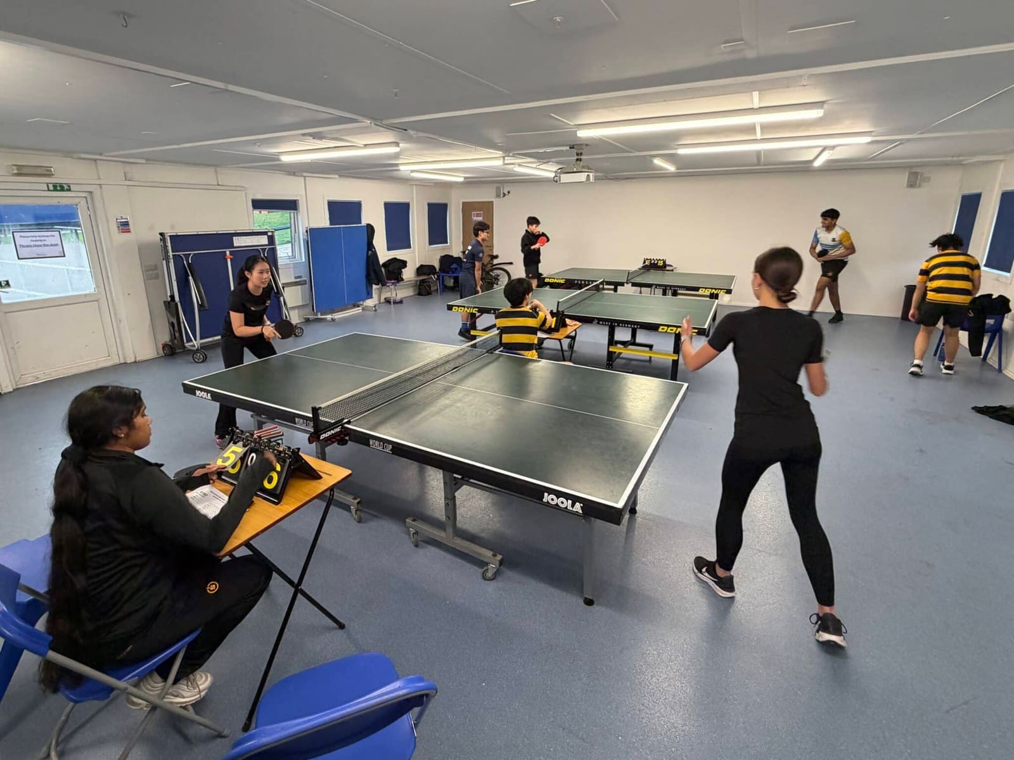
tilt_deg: -15.1
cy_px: 380
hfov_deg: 102.1
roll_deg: +0.6
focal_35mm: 14
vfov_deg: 85.7
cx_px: 507
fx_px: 410
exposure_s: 1/50
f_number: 2.2
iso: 160
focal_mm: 2.22
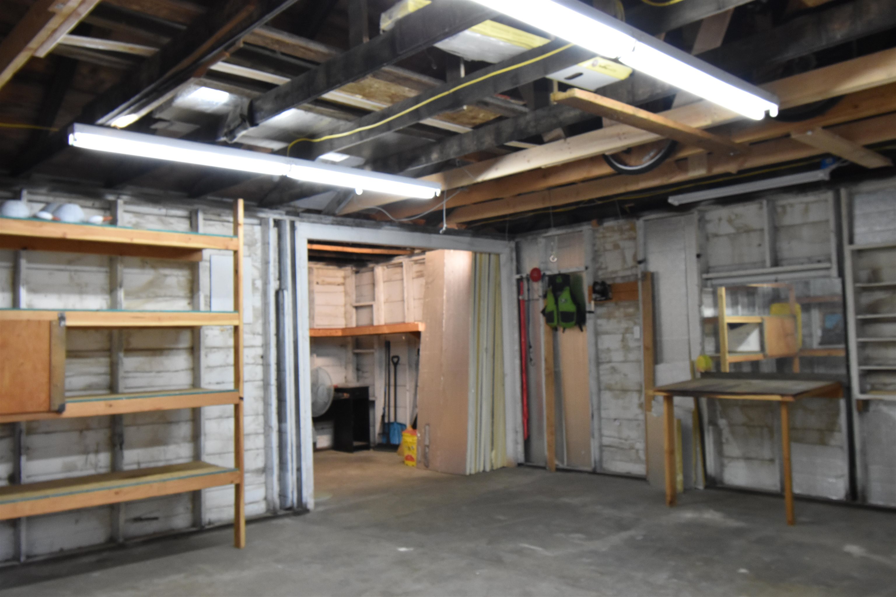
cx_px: 448
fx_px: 747
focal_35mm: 30
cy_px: 298
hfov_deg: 61.9
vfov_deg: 43.6
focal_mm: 20
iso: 1600
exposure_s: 1/25
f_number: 8
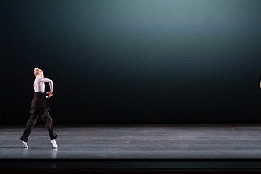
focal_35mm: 150
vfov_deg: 9.1
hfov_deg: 13.7
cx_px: 158
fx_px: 1087
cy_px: 79
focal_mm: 86
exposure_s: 1/500
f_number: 6.3
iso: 12800
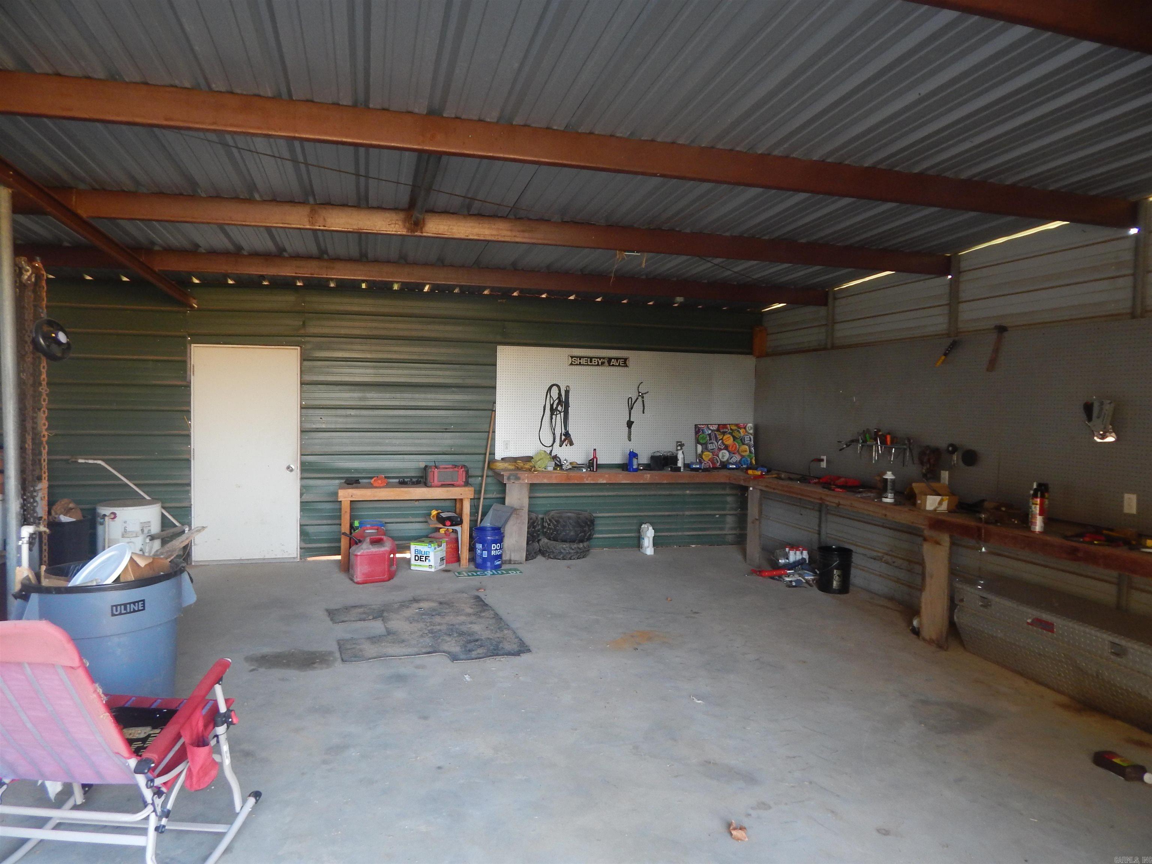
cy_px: 432
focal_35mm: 23
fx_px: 765
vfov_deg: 58.9
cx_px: 576
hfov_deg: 73.9
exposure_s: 1/30
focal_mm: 4
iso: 200
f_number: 3
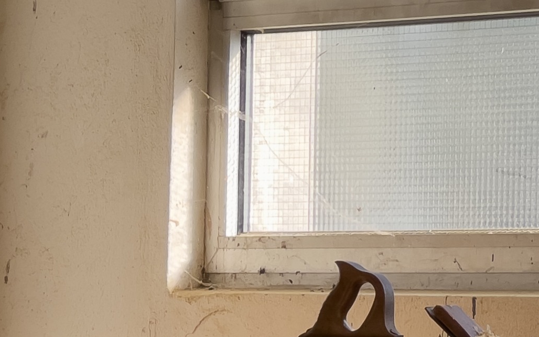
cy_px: 448
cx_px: -18
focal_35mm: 320
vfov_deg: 4.1
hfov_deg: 6.5
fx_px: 4702
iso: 40
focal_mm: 9
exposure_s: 1/100
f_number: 2.8
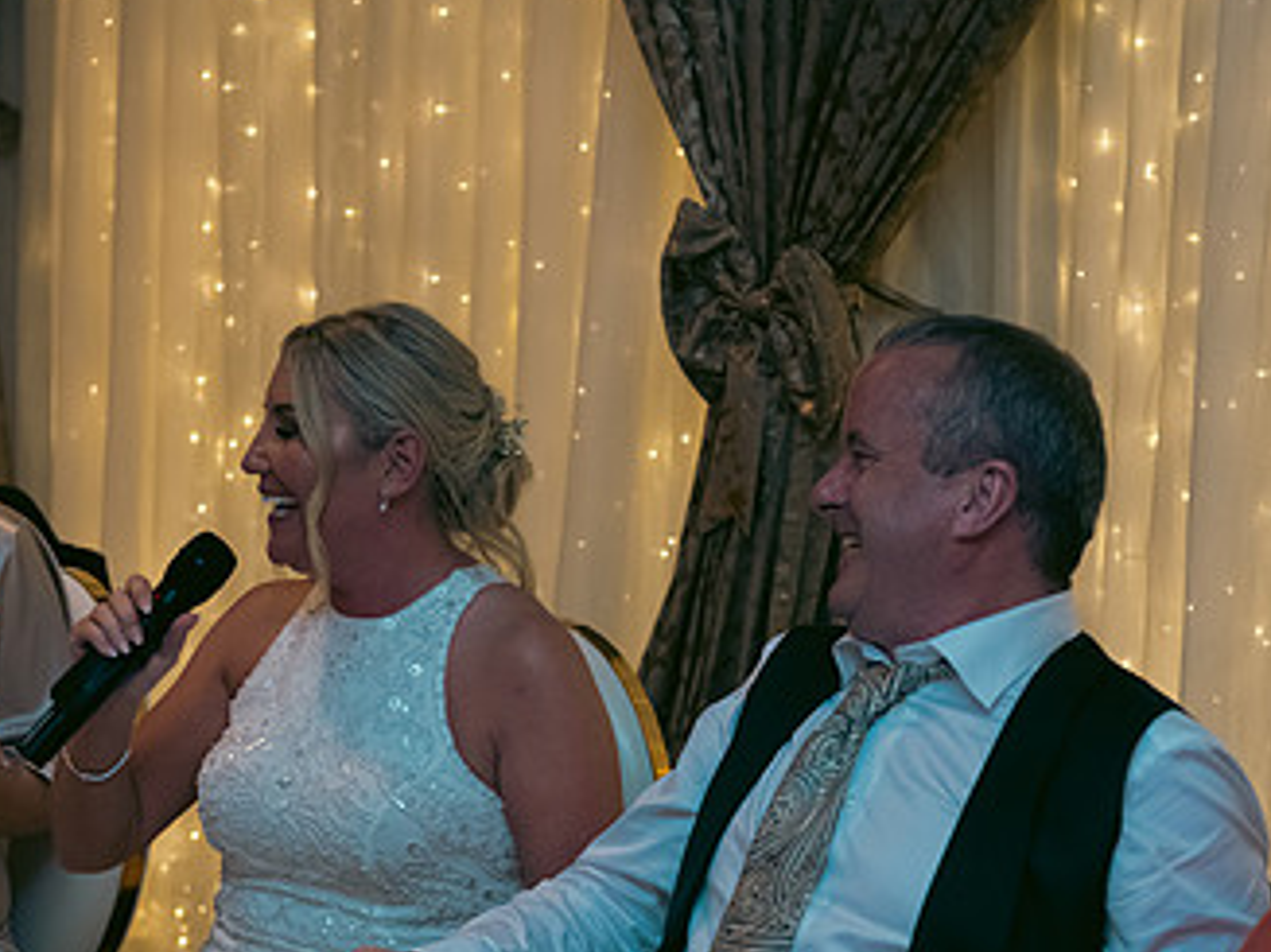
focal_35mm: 99
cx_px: 540
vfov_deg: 14.9
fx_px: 3634
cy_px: 694
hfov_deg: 19.8
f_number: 3.5
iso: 800
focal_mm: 58
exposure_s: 1/160
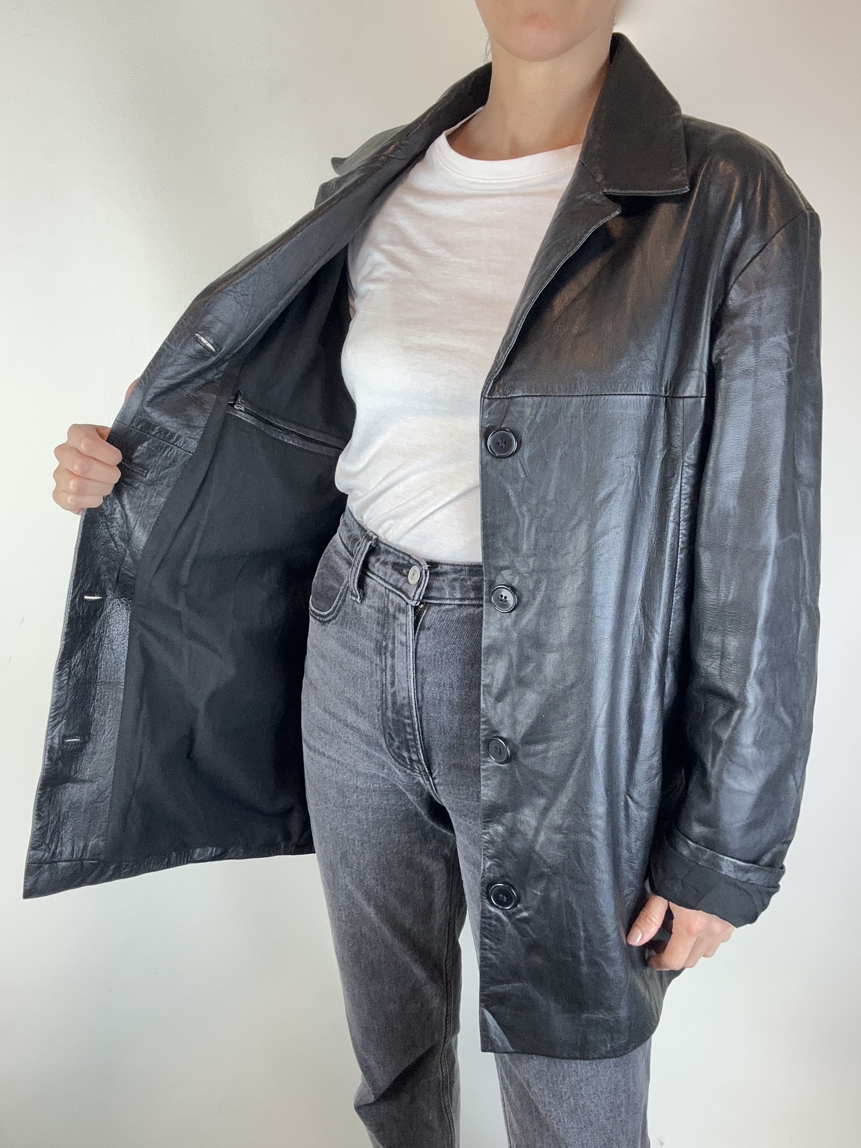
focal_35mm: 30
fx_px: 995
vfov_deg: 60.0
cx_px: 430
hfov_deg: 46.8
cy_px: 574
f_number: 1.9
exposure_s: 1/100
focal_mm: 2.69
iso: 64
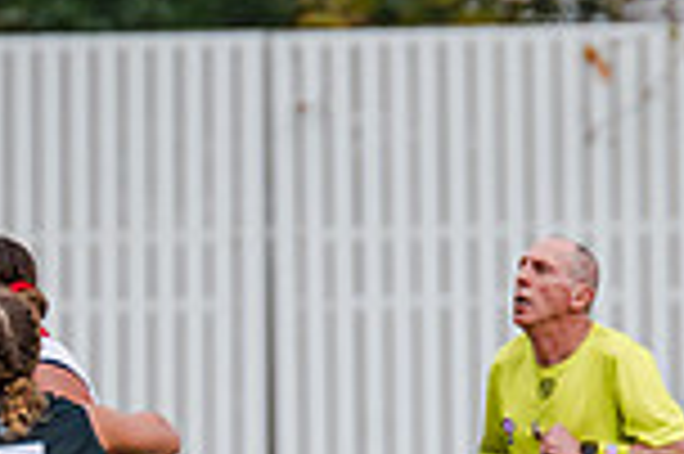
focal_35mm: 1695
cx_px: -360
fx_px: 32170
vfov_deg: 0.8
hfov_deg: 1.2
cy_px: 215
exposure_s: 1/1250
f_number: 5.6
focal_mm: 420
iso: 800
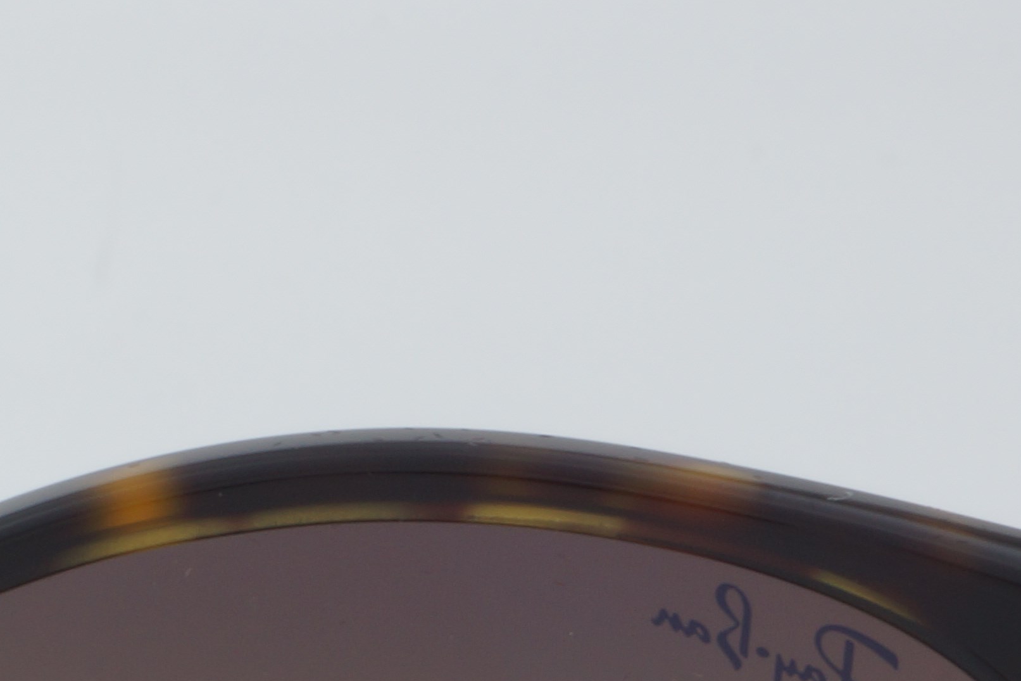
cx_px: -557
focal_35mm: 307
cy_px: 1103
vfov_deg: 4.4
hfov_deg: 6.6
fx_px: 8701
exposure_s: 1/4
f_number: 29
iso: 100
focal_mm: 55
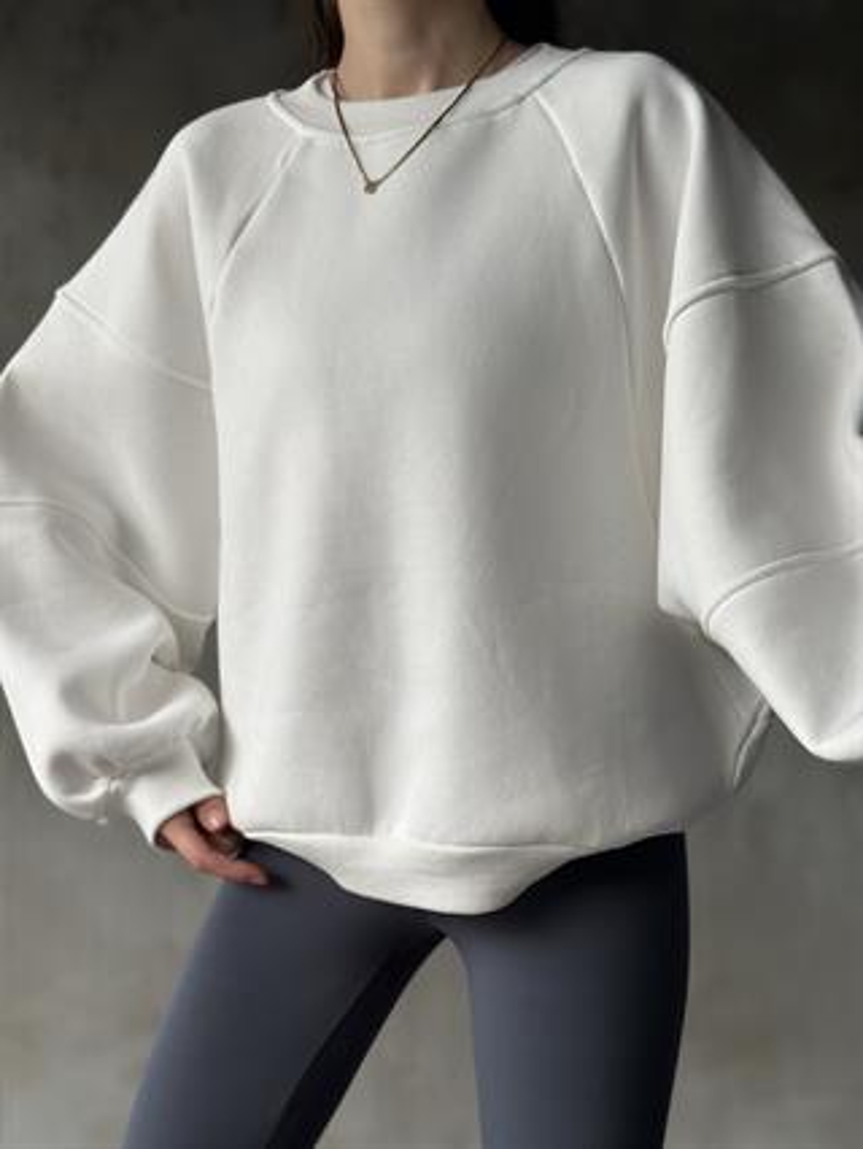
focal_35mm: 48
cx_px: 432
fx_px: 1594
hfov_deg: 30.3
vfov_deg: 39.6
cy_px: 574
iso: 125
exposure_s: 1/96
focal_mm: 6.86
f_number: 1.78
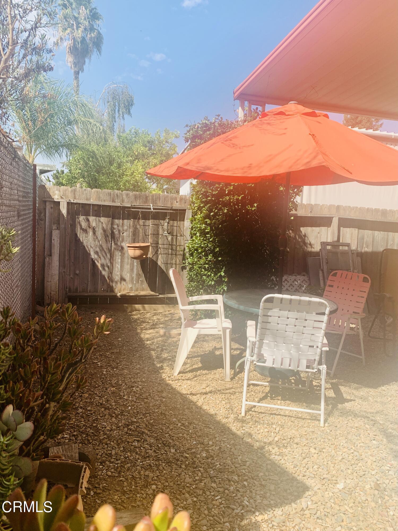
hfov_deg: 53.1
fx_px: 398
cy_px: 266
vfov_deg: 67.3
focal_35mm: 26
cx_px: 199
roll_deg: -1.9
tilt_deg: -3.7
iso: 25
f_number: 1.8
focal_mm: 4.25
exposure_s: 1/1560
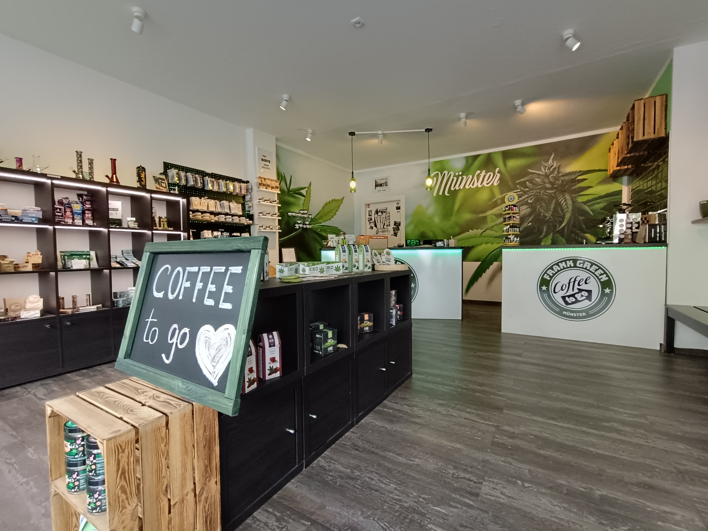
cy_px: 266
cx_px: 354
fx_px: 327
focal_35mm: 16
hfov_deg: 94.5
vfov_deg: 78.1
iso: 329
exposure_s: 1/60
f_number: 2.2
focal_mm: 1.66
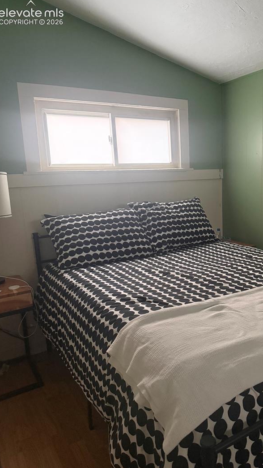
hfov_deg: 42.3
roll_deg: +1.5
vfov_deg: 69.9
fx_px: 335
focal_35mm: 27
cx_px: 176
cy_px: 235
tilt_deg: -9.7
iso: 640
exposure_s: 1/60
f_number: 1.78
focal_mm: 6.76
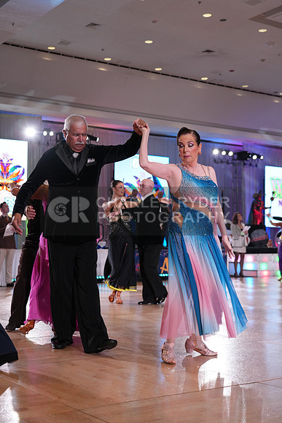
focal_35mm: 50
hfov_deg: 27.0
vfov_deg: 39.6
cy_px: 212
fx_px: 587
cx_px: 141
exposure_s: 1/500
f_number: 4
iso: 2000
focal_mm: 50
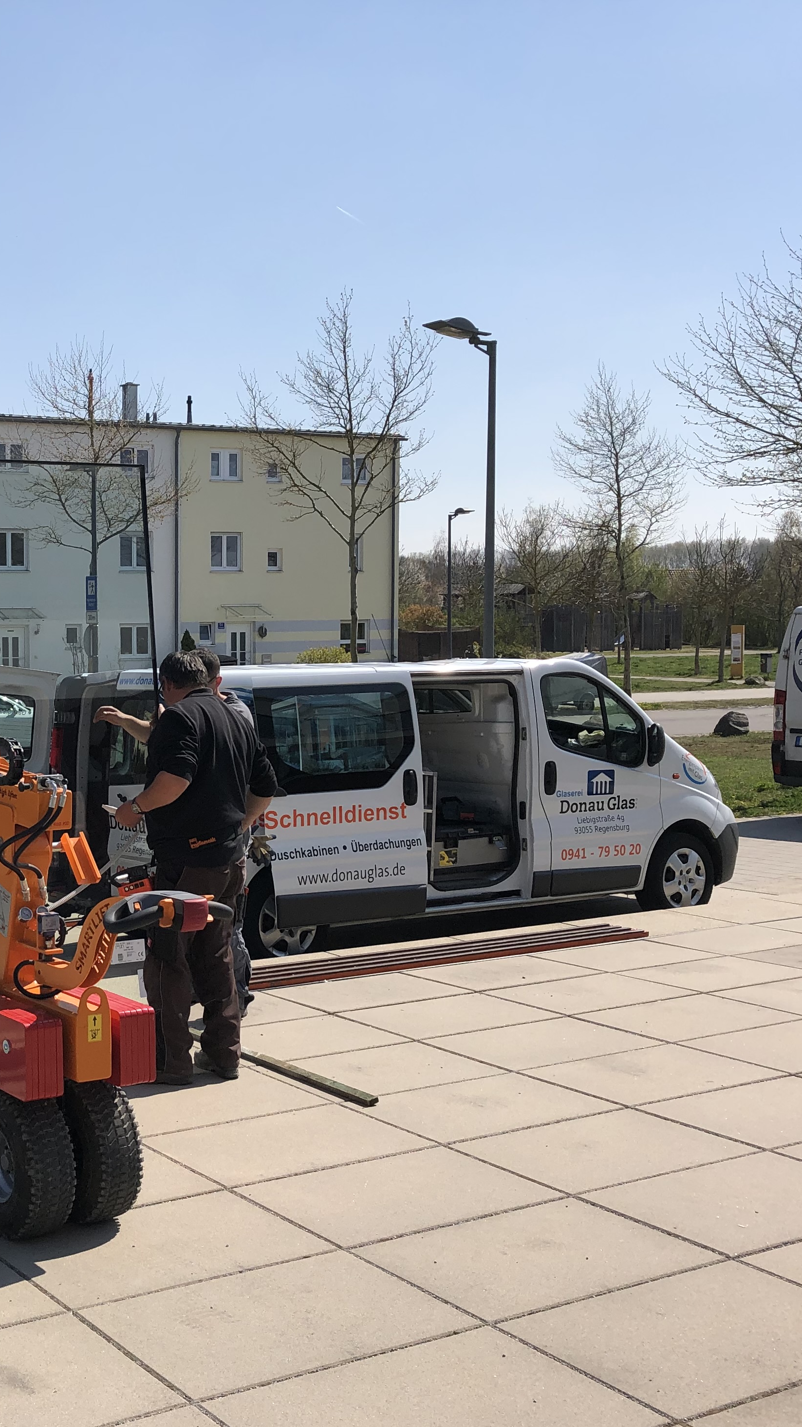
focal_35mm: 42
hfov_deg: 27.1
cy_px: 736
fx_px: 1588
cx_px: 48
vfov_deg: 48.3
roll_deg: +0.6
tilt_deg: -1.0
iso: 20
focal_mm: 3.99
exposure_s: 1/2667
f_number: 1.8
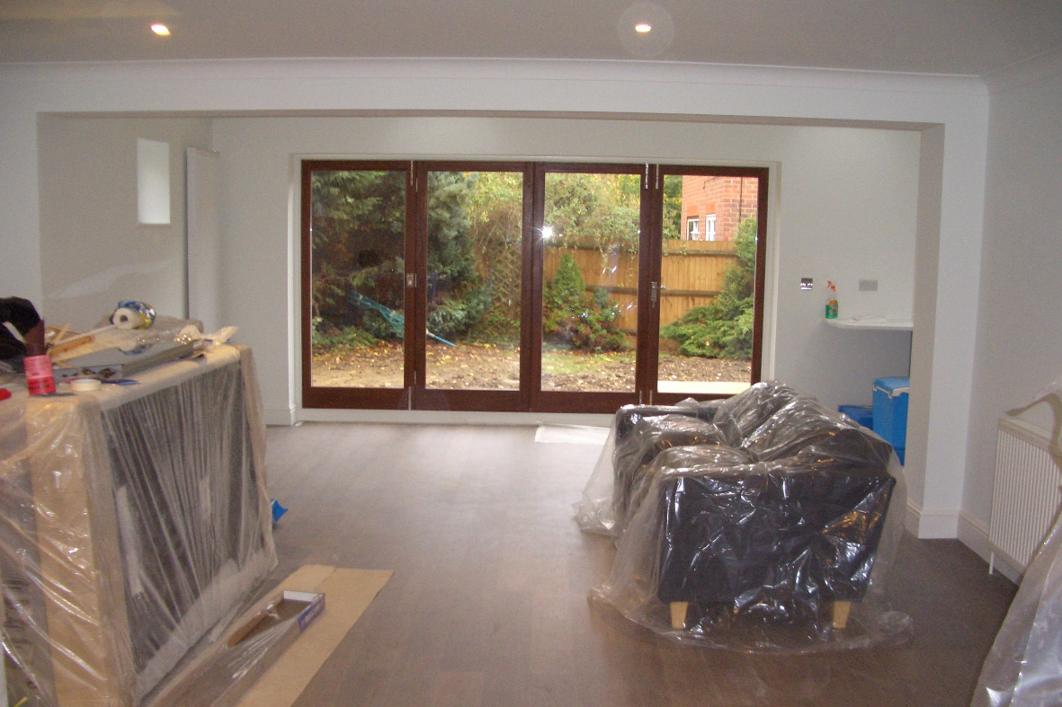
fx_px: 1091
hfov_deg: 51.9
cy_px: 388
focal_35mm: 37
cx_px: 536
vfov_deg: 35.9
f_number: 2.6
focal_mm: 5.8
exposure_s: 1/60
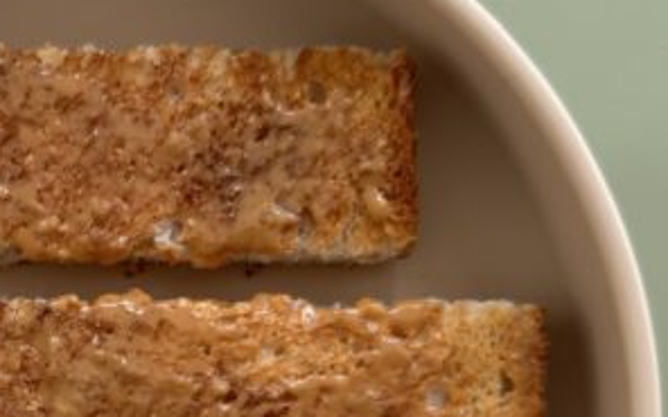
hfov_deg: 27.8
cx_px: -99
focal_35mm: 66
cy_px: 454
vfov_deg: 19.0
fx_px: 1202
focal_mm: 6.76
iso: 50
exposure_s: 1/122
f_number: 1.78
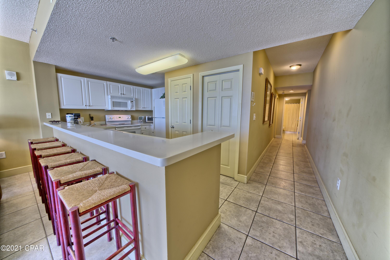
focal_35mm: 12
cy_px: 130
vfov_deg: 90.0
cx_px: 195
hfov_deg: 112.6
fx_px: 130
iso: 200
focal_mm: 12
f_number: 19
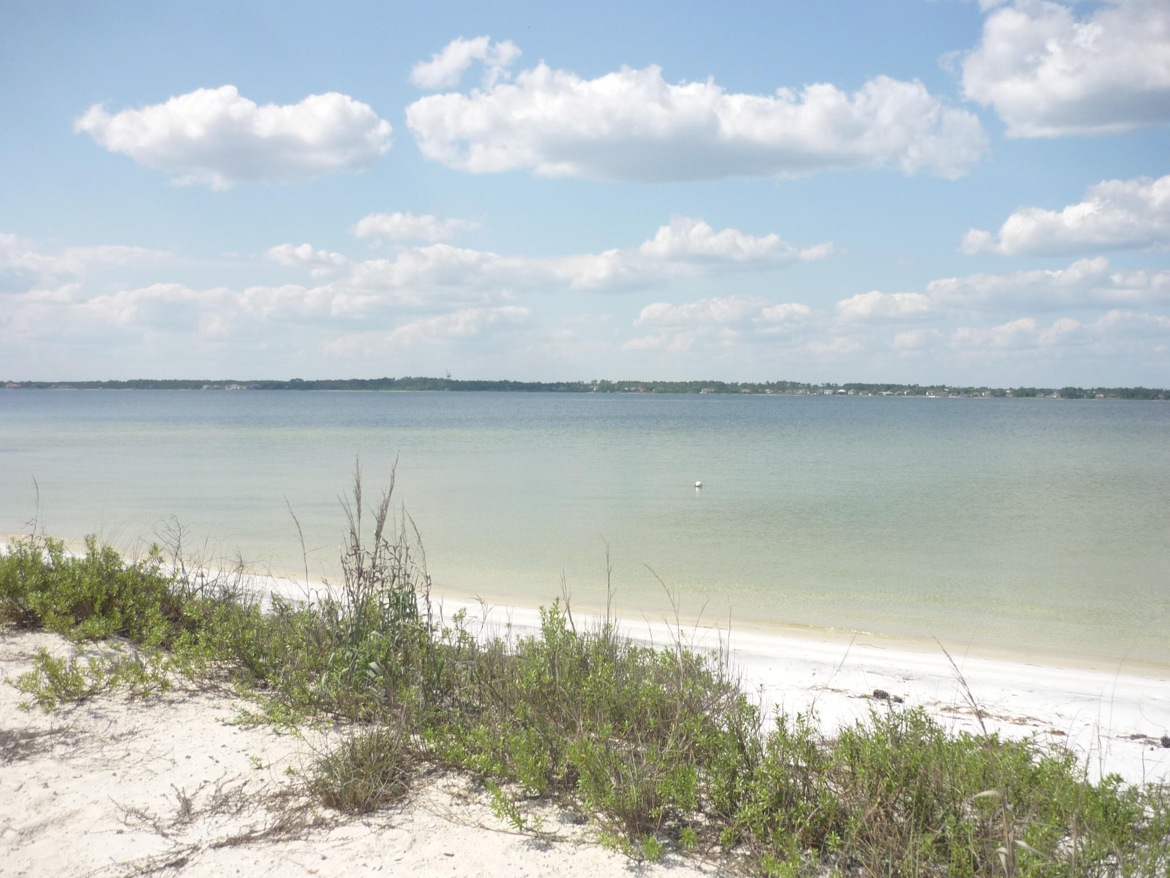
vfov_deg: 42.9
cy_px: 439
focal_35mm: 33
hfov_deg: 55.4
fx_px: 1115
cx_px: 585
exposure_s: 1/200
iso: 100
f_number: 8
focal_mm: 5.5
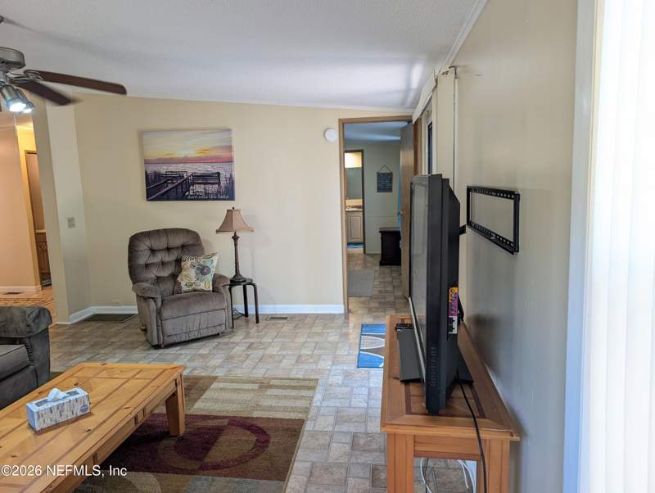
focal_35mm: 24
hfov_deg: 71.5
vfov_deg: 56.9
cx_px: 328
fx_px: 455
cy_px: 246
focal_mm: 6.9
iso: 195
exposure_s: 1/60
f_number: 1.68
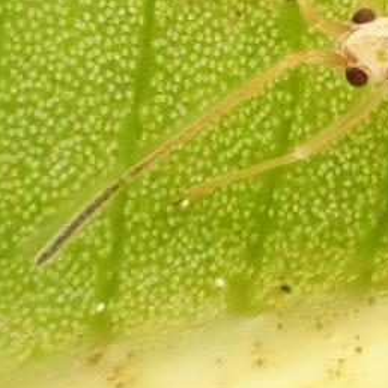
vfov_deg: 7.3
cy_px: 29
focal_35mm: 240
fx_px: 3043
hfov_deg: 7.2
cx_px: 489
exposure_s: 1/80
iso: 1600
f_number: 6.3
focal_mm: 18
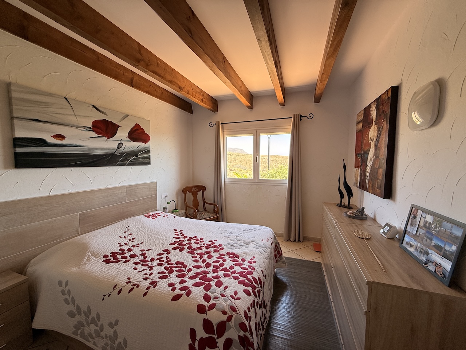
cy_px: 175
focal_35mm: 14
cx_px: 233
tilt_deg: -4.3
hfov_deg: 102.1
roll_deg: +0.4
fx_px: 188
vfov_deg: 85.7
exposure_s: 1/99
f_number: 2.2
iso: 80
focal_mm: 2.22
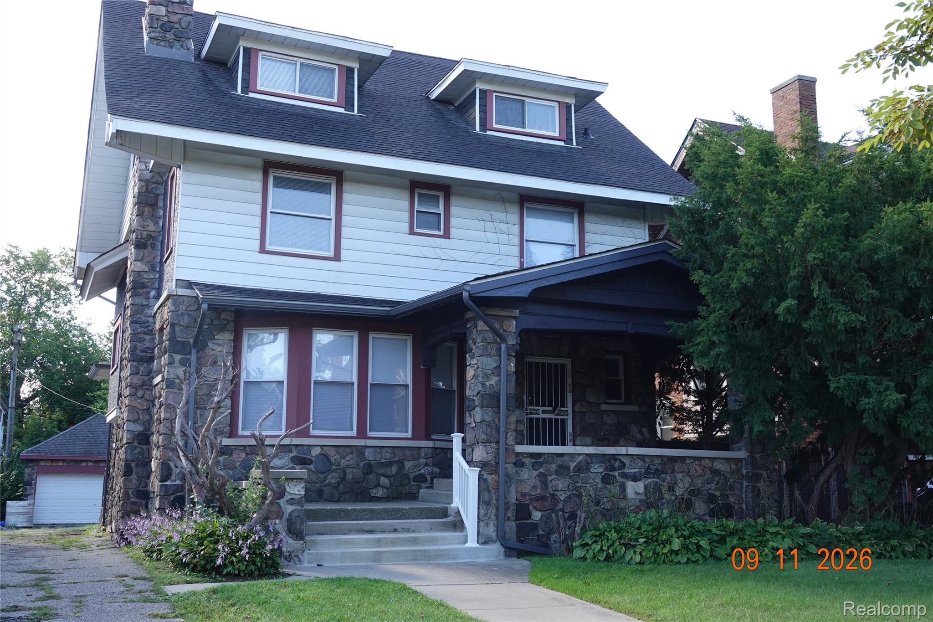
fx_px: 959
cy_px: 311
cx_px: 466
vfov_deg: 35.9
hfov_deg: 51.9
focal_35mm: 37
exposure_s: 1/125
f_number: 3.2
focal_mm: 13.7
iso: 100
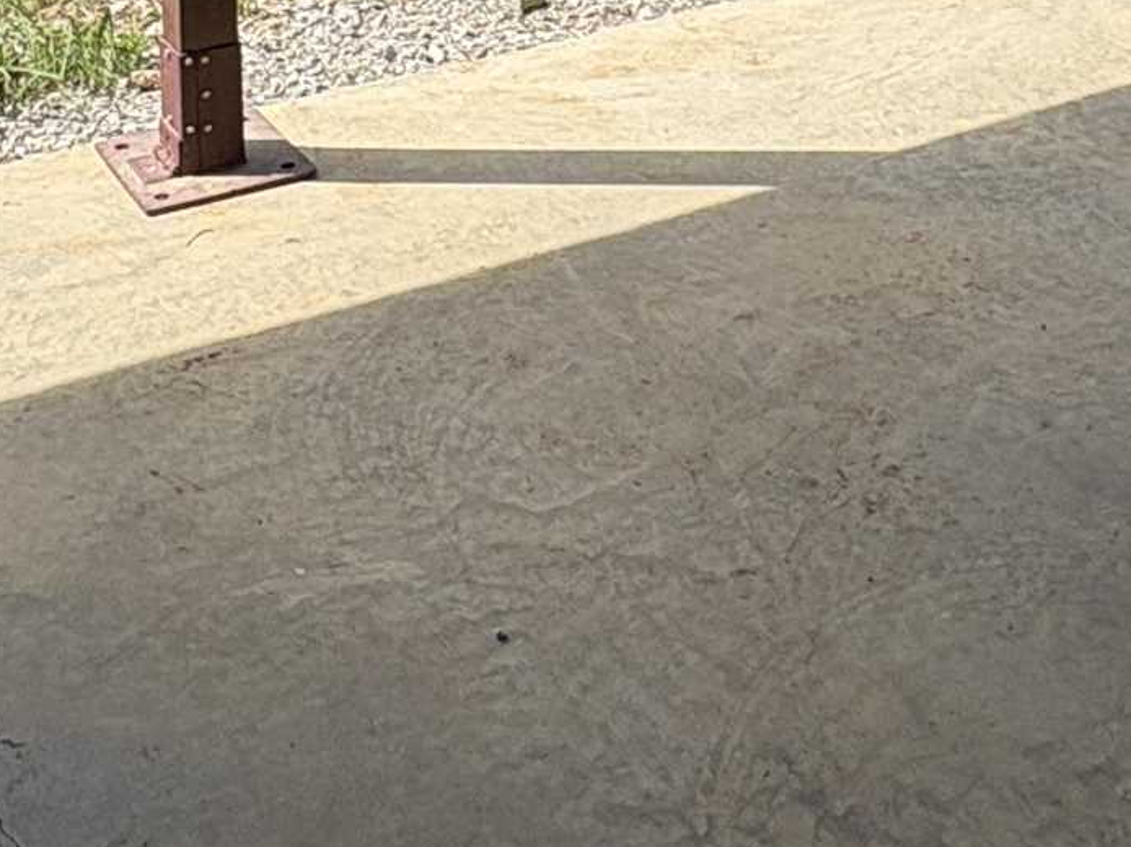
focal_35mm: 62
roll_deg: +0.8
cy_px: -539
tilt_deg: -3.7
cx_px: 564
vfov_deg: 19.5
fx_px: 2025
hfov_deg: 31.2
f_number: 2.2
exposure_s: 1/1449
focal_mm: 2.22
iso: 50
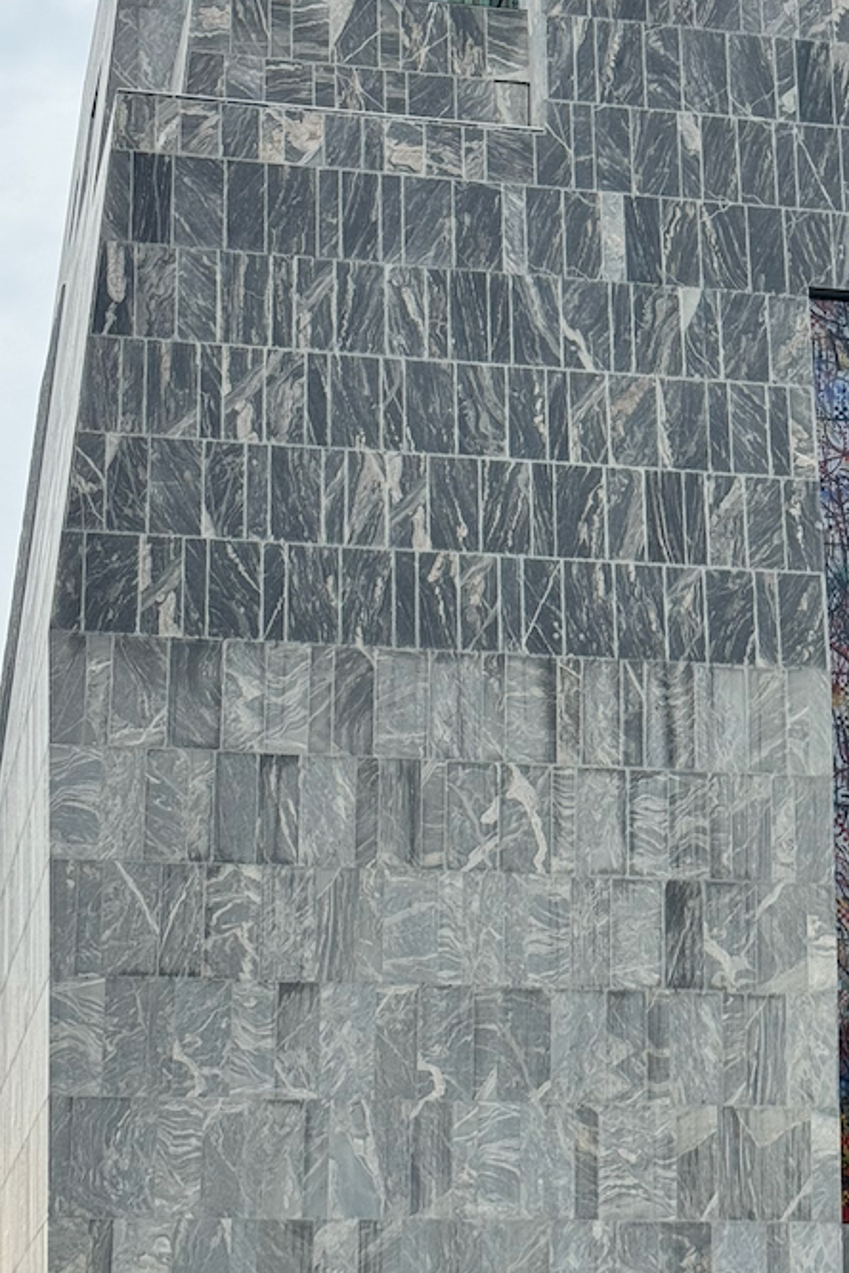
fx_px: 3396
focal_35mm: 96
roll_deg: +1.1
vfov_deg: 21.2
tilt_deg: +17.6
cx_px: 715
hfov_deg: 14.2
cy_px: 528
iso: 64
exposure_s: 1/792
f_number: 1.78
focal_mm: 6.76
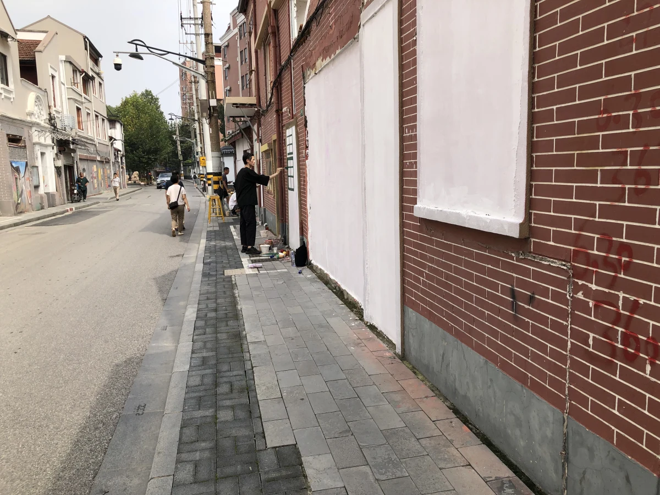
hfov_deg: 63.4
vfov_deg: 49.7
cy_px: 248
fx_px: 534
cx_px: 330
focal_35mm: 28
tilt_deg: -7.5
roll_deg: +1.4
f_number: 1.8
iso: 20
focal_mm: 4
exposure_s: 1/1297
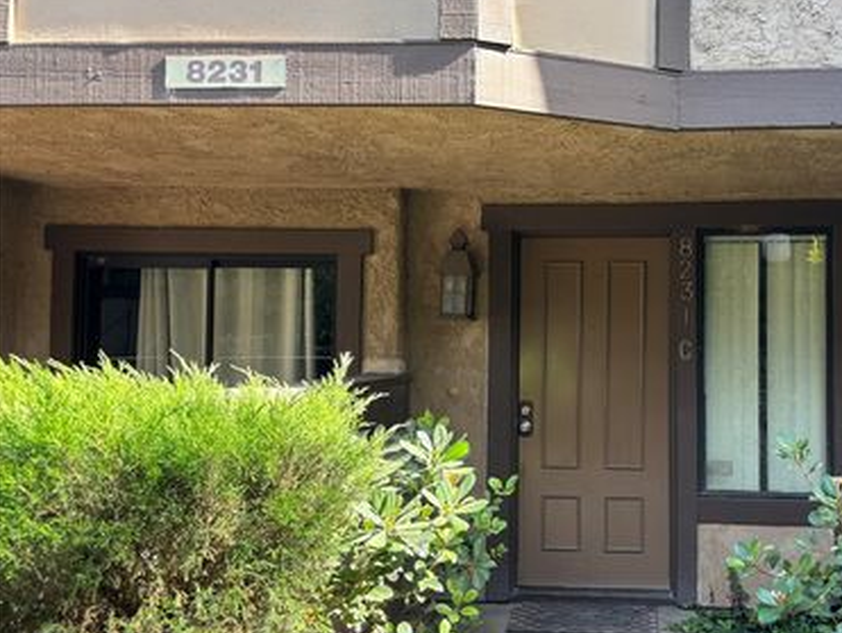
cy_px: 323
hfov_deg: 51.6
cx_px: 563
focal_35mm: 35
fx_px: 852
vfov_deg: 40.8
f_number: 1.6
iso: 40
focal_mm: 5.96
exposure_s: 1/121
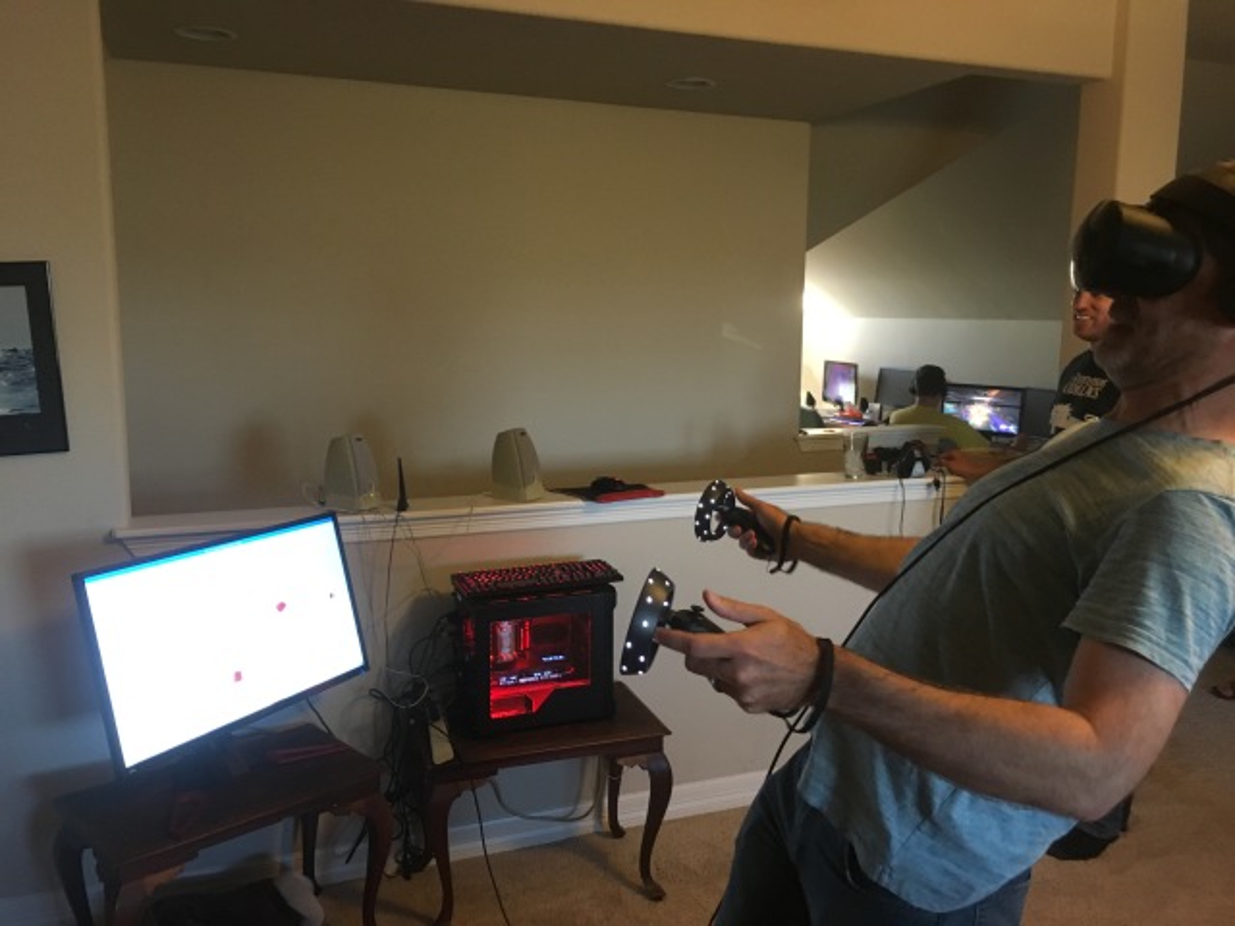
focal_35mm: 29
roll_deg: +0.9
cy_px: 463
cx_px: 618
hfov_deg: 61.7
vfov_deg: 48.2
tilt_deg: -6.8
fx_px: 1035
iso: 200
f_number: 2.2
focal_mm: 4.15
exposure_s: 1/24
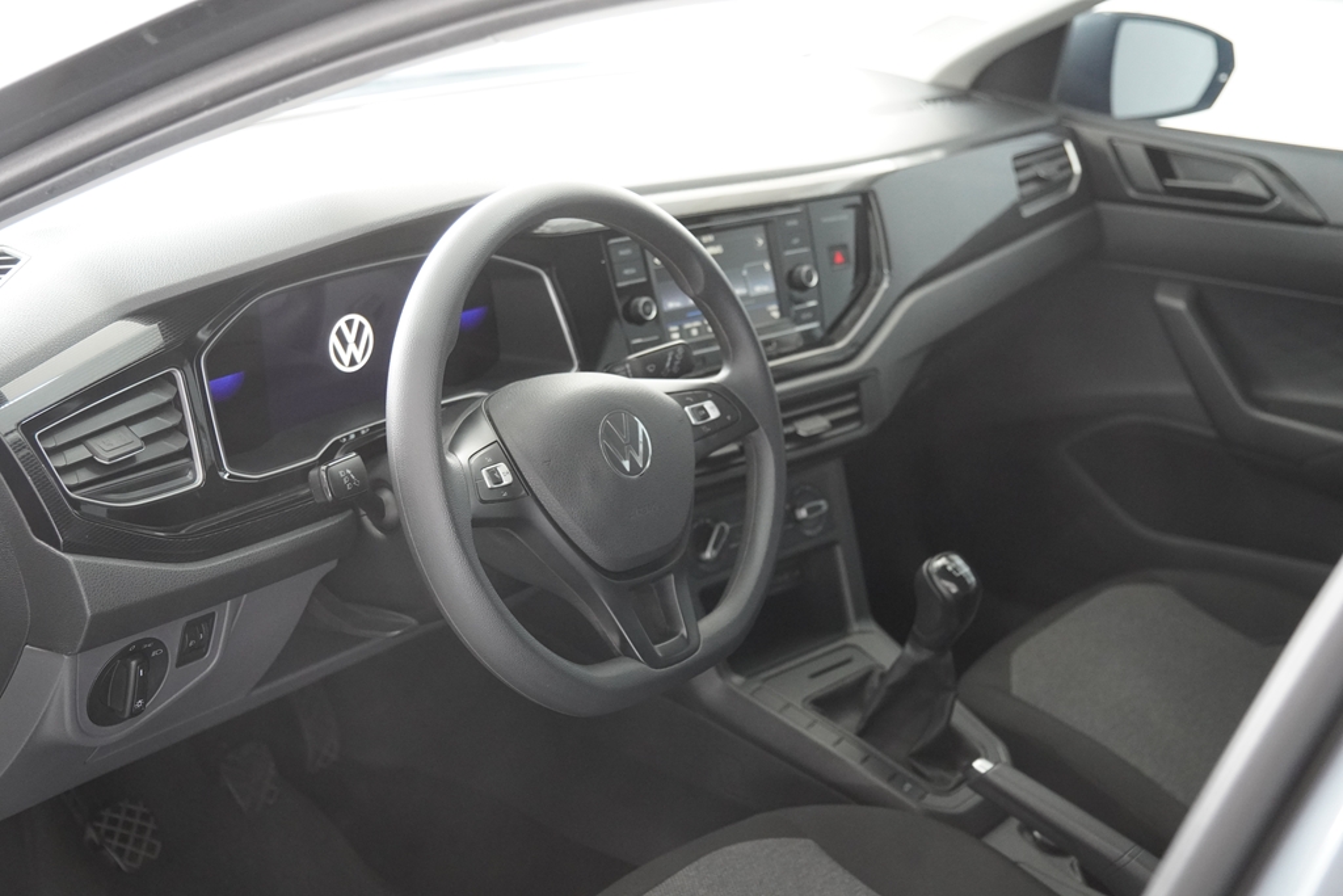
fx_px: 1847
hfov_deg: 40.0
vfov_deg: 27.3
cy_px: 448
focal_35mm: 50
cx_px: 672
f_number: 2.8
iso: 2000
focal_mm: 33
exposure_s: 1/160
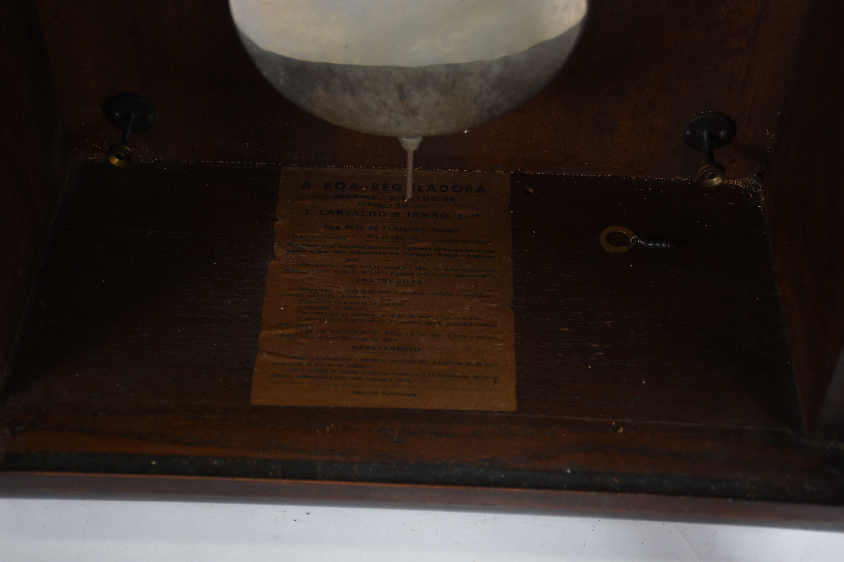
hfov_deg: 31.9
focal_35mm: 63
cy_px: 281
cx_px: 422
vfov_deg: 21.6
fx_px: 1477
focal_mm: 42
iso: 200
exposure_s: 1/50
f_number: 5.6
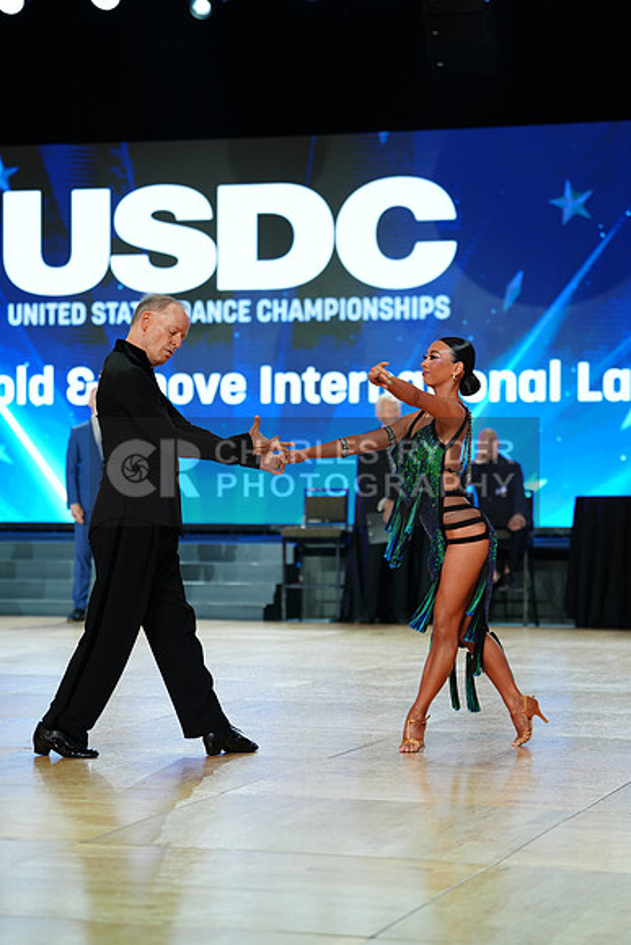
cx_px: 316
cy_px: 472
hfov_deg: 15.0
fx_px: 2391
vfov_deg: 22.4
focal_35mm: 91
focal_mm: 91
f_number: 2.8
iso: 500
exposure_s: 1/400
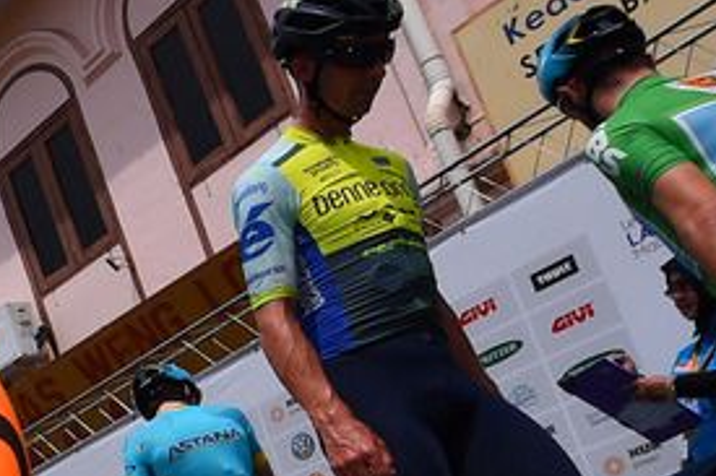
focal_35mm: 61
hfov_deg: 23.9
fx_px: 1212
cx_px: -427
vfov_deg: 19.5
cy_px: 701
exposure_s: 1/800
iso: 320
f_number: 14
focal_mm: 14
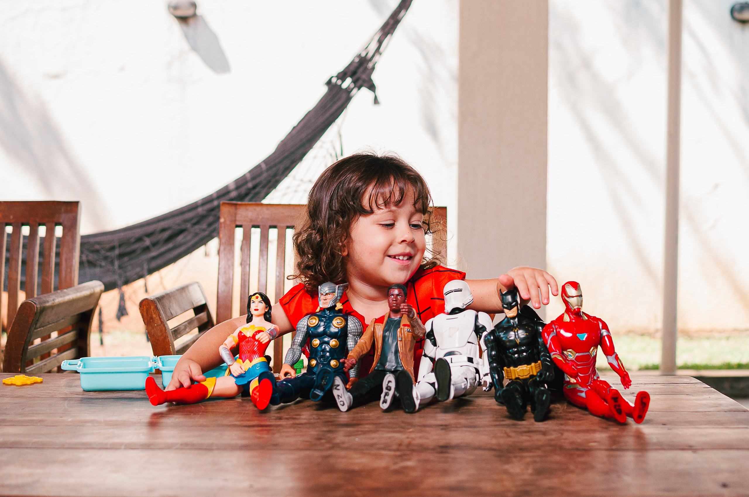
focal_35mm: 59
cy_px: 273
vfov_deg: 23.1
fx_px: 1219
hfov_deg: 34.2
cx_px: 398
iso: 320
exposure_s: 1/800
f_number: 3.5
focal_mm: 35
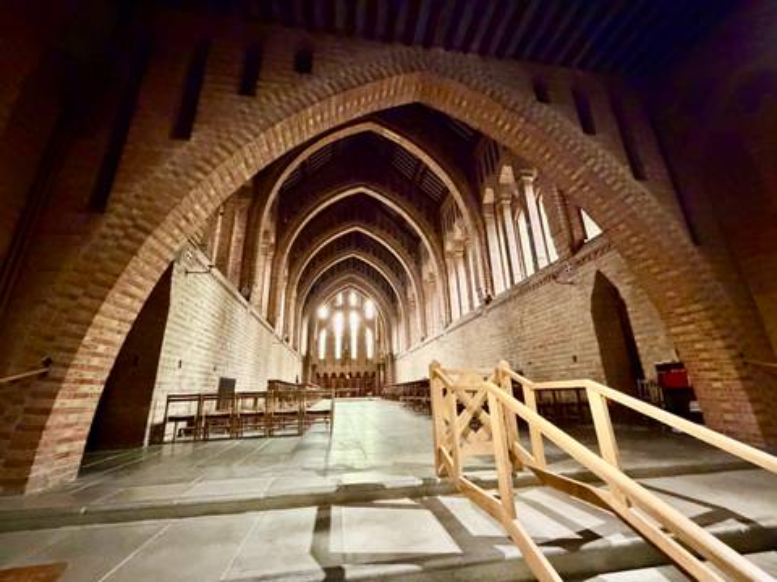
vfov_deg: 85.7
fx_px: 314
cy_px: 291
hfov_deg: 102.1
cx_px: 388
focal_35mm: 14
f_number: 2.2
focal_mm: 2.22
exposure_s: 1/40
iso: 1600
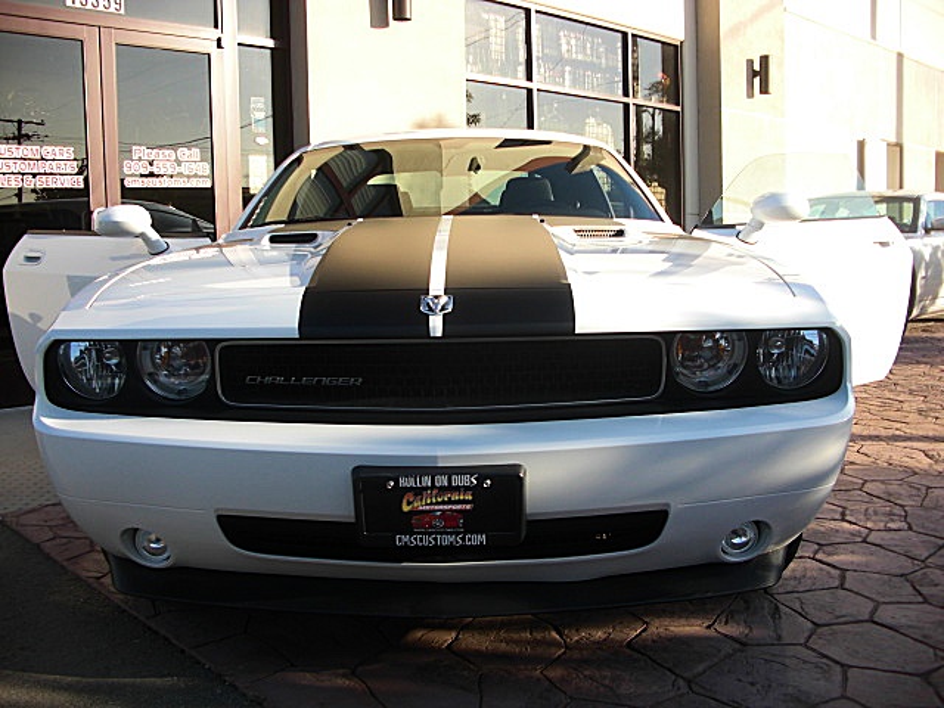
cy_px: 354
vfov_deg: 39.7
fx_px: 982
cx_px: 472
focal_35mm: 36
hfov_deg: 51.4
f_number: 2.8
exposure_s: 1/400
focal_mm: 6.3
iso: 50
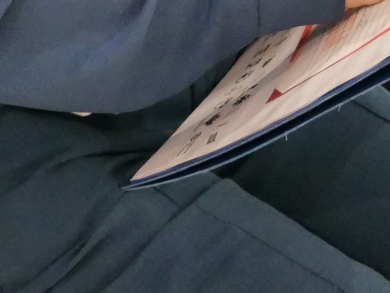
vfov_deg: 10.1
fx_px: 1499
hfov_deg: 14.2
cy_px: -351
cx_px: -112
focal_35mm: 133
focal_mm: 15
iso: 3200
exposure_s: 1/60
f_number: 3.7
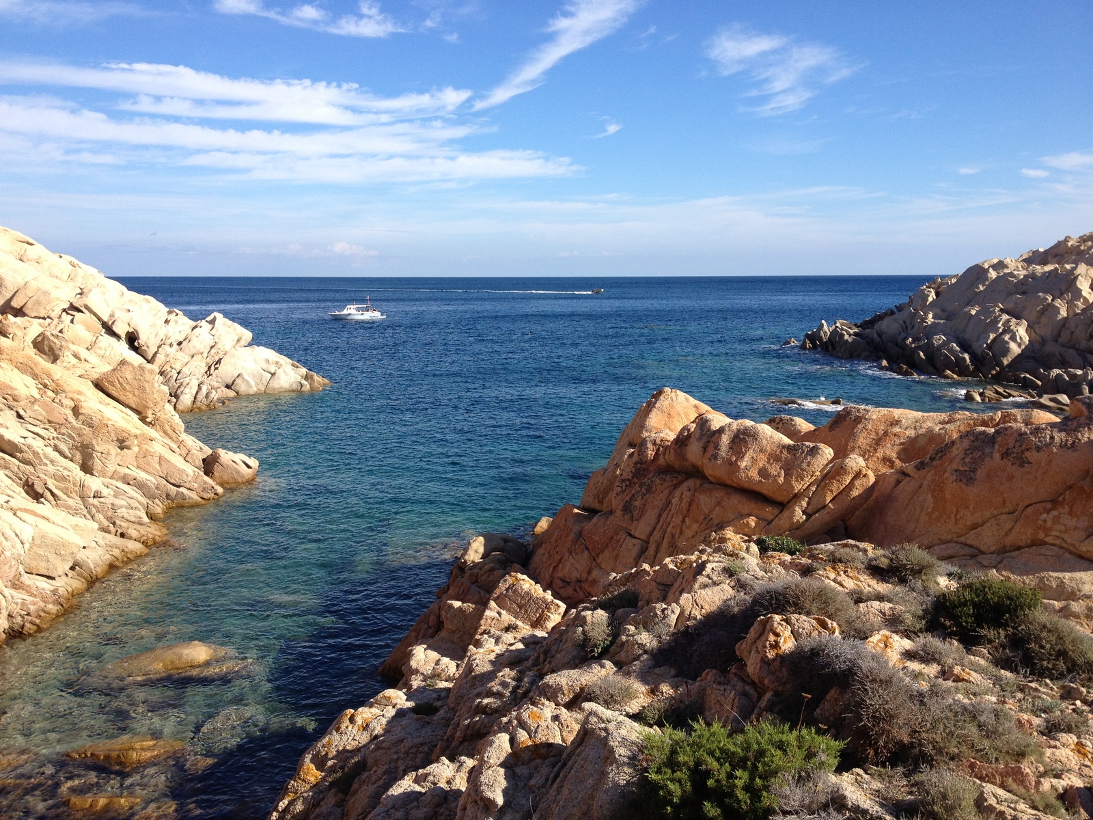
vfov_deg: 40.7
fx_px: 1105
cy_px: 410
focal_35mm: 35
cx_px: 546
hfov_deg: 52.6
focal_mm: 4.28
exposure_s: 1/1314
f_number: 2.4
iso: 64
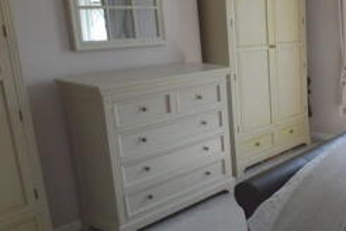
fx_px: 384
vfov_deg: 33.4
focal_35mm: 40
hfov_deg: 36.1
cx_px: 428
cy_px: 103
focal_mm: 10
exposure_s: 1/125
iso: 250
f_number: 5.6
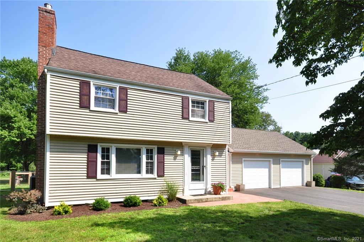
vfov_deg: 69.5
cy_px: 121
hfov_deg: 92.5
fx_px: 174
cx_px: 182
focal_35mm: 17
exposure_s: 1/400
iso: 400
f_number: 8
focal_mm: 11.5
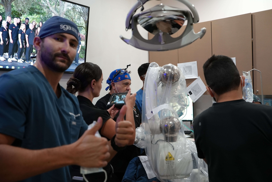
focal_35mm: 35
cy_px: 91
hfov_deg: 54.4
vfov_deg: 37.9
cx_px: 136
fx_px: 265
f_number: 4
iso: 2500
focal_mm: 35
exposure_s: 1/160
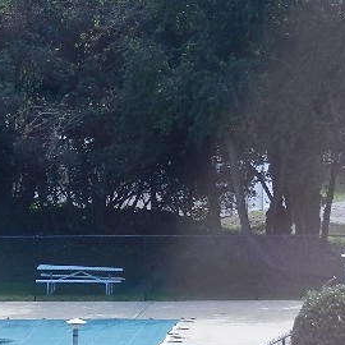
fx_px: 2943
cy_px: 317
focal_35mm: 261
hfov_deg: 6.7
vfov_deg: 6.7
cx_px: -79
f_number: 4.8
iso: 160
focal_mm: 14.1
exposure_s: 1/400
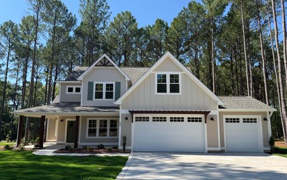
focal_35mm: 26
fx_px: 203
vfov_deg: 47.6
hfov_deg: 70.4
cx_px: 146
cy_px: 96
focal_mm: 6.76
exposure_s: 1/2611
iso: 80
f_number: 1.78
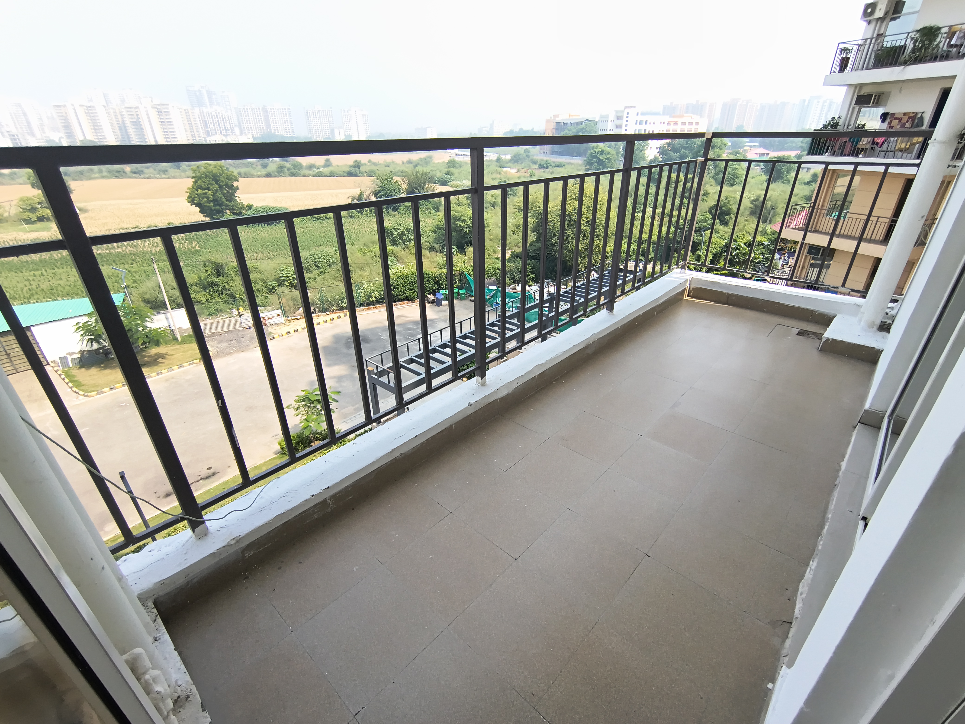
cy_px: 362
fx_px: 335
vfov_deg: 94.5
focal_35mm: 12
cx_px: 482
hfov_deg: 110.5
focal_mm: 2.13
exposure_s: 1/420
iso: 100
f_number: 2.2
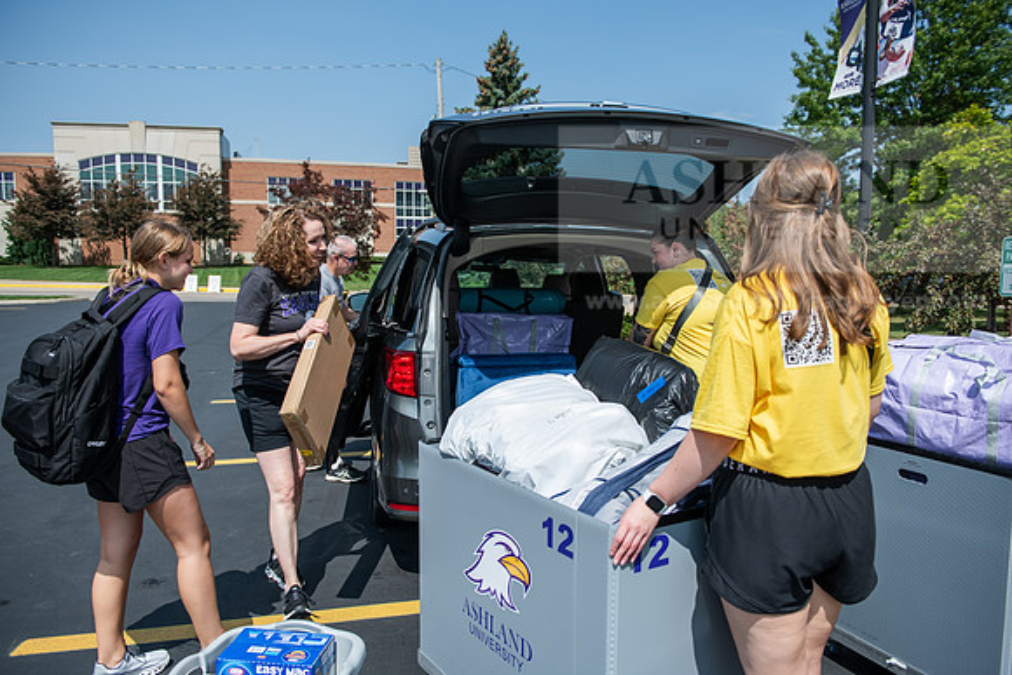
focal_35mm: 28
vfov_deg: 46.4
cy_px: 338
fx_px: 787
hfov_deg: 65.5
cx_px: 506
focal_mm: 28
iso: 80
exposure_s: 1/800
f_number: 3.5
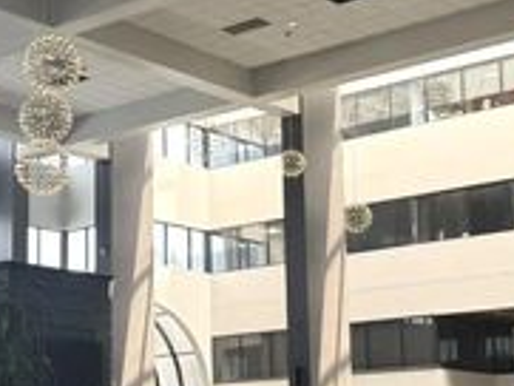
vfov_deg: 17.4
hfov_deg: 22.9
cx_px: 190
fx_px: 1263
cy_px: 241
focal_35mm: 85
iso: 100
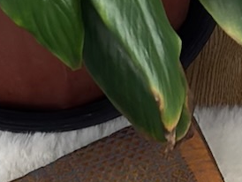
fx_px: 2561
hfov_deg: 5.4
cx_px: 29
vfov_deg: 3.8
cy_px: 801
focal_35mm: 366
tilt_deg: -74.3
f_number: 1.6
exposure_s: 1/50
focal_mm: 5.96
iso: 40
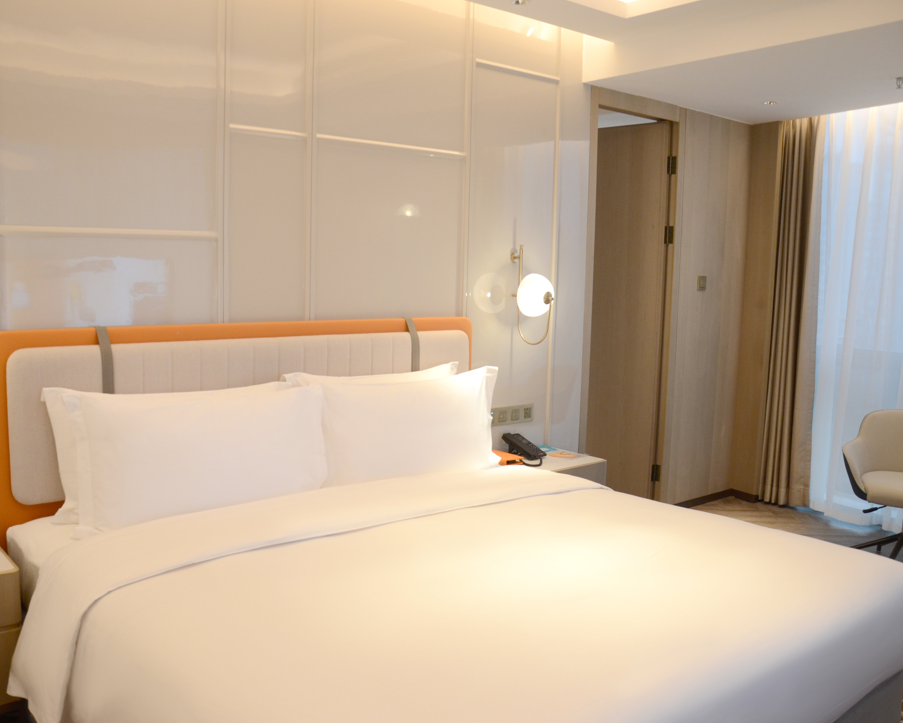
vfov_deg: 47.1
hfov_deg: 56.9
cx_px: 375
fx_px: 828
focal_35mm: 31
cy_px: 364
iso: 640
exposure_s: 1/50
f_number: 3.5
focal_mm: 18
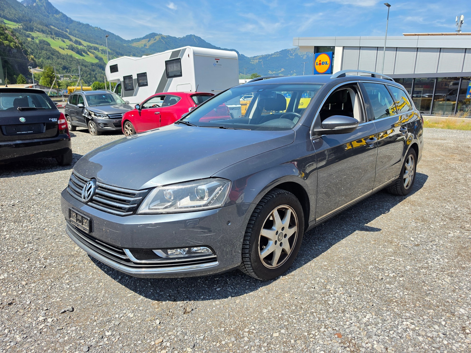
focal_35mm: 23
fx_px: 313
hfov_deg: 73.9
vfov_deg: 58.9
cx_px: 236
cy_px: 176
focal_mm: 6.5
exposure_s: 1/4764
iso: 64
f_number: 1.4
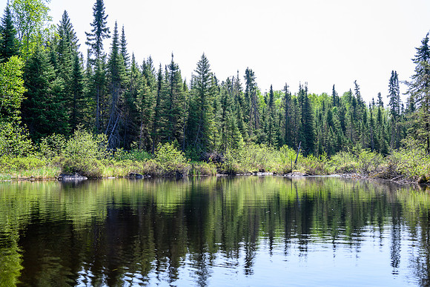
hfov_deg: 46.4
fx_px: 502
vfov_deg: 31.9
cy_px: 144
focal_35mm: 42
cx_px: 215
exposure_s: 1/125
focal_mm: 42
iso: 100
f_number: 8
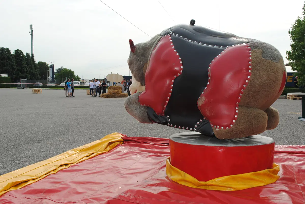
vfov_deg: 37.0
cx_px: 152
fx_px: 305
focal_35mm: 36
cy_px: 102
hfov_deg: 53.1
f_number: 8
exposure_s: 1/200
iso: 100
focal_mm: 24
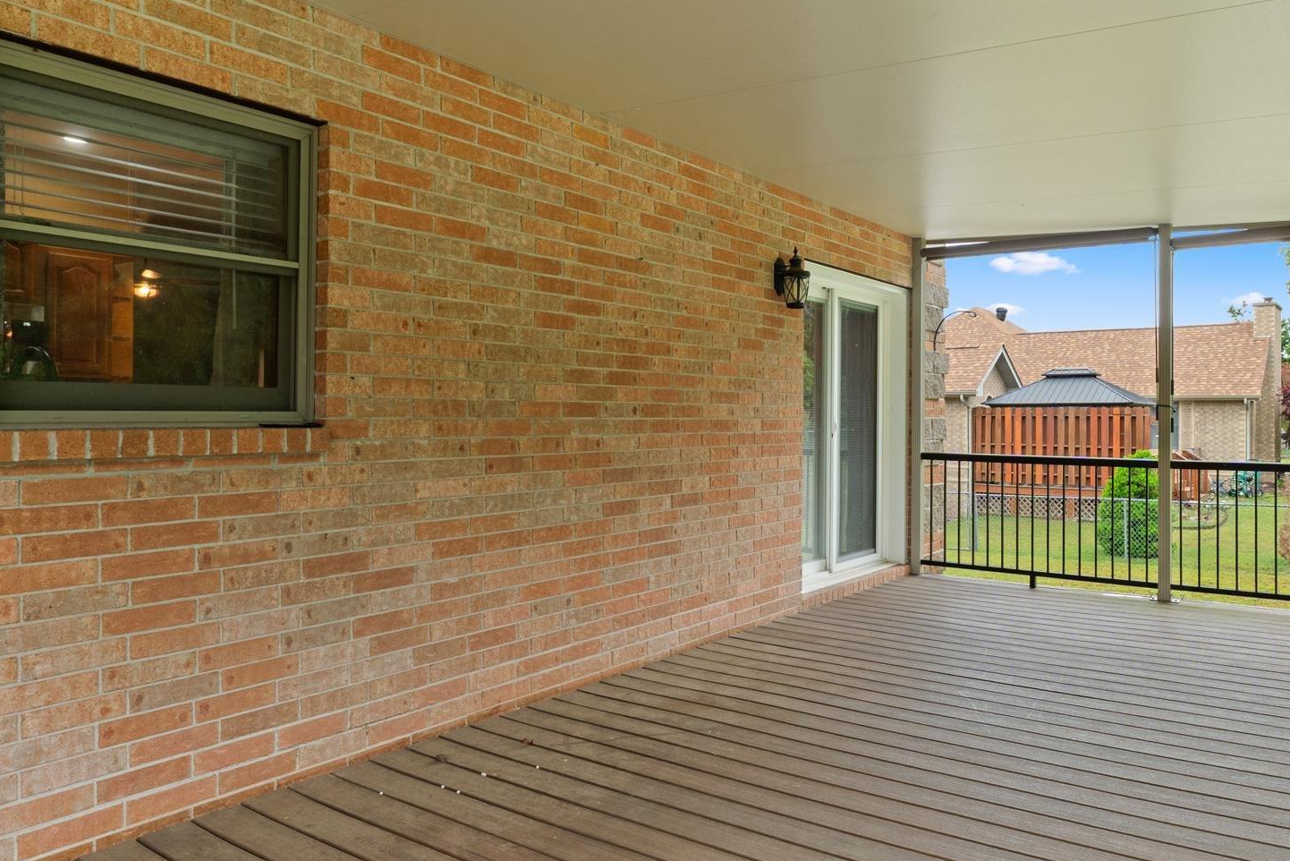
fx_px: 932
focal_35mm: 26
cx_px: 772
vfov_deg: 49.6
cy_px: 413
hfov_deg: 68.7
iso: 400
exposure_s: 1/10
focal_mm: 10
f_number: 8
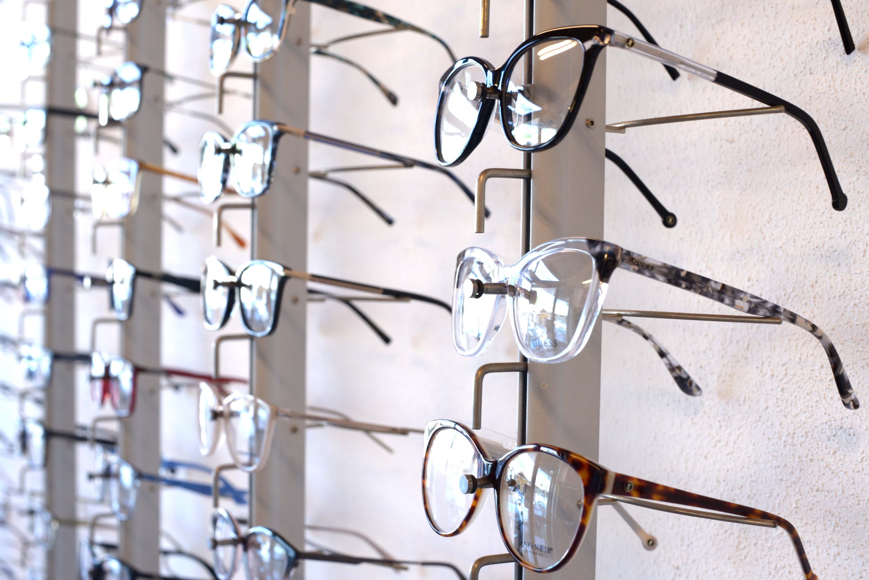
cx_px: 434
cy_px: 290
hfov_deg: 39.6
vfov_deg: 27.0
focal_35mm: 50
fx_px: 1207
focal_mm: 50
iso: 800
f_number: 1.4
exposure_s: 1/50
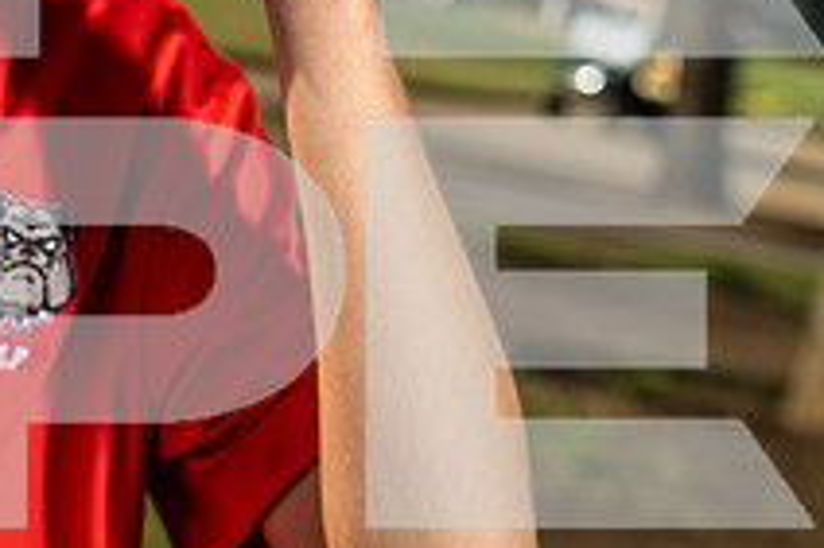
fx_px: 2379
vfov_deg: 12.8
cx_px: -163
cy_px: -146
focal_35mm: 104
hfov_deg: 18.6
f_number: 4.5
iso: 500
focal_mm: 38
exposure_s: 1/200
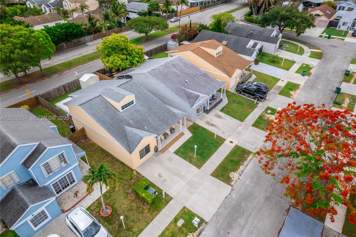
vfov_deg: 57.2
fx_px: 217
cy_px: 118
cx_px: 178
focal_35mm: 22
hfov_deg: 78.6
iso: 110
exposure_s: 1/1500
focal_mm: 8.38
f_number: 2.8
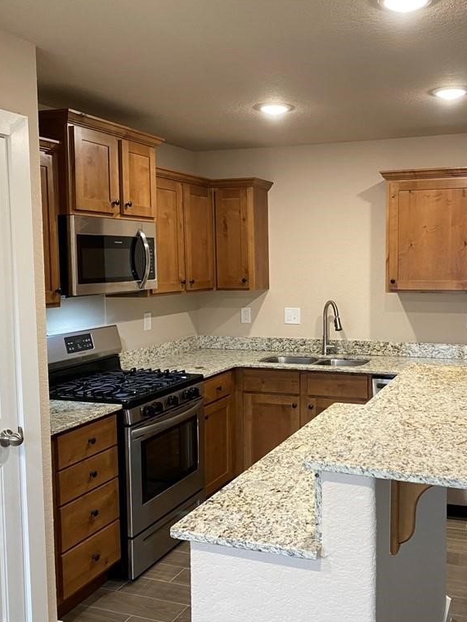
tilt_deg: -3.8
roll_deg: +0.6
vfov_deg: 52.6
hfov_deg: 40.2
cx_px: 311
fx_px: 629
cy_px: 310
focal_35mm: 35
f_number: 1.8
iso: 200
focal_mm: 4.25
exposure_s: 1/60
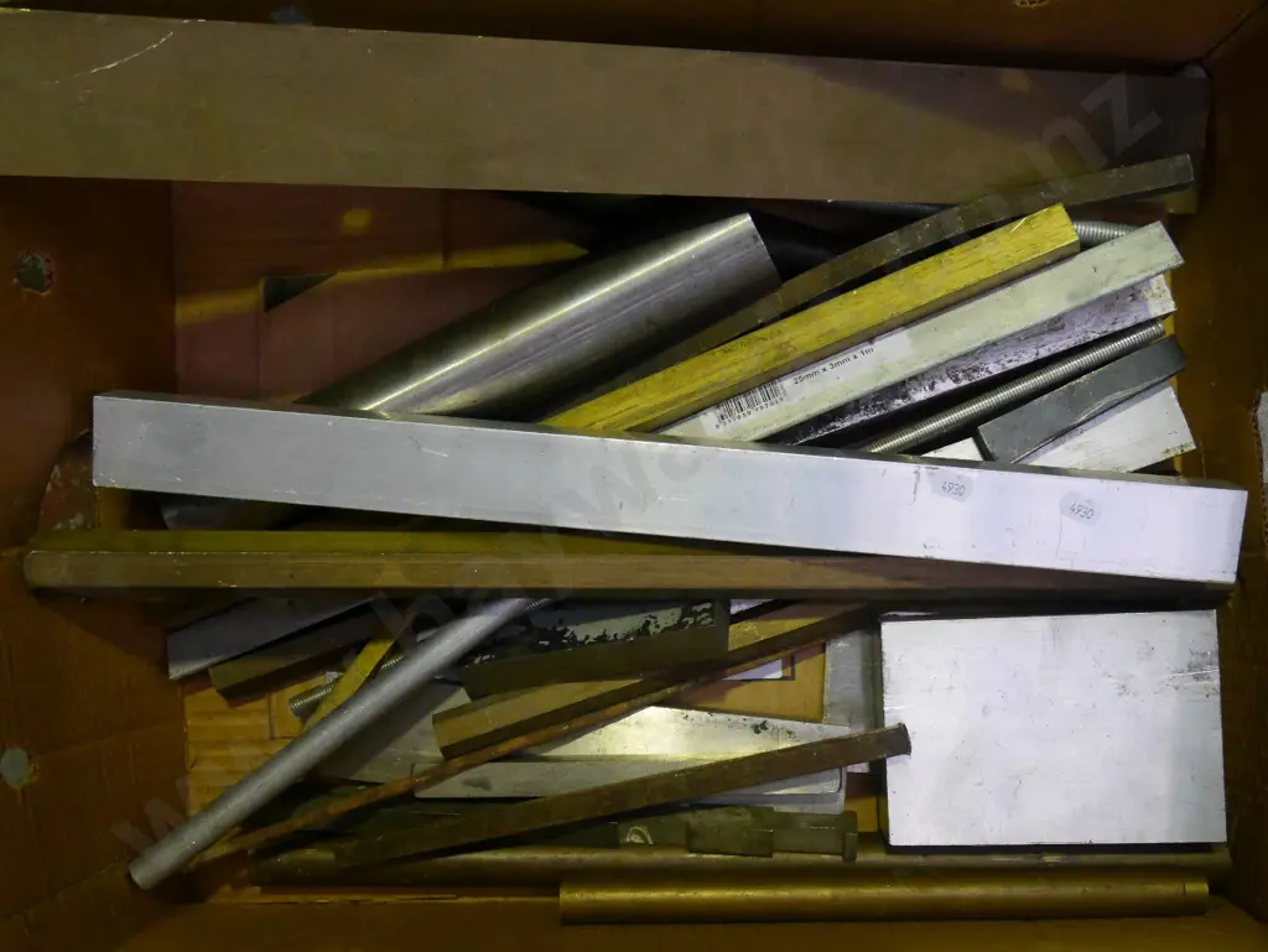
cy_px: 476
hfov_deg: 46.8
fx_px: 1466
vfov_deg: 36.0
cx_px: 634
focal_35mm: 40
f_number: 4.6
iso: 3200
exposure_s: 1/160
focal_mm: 20
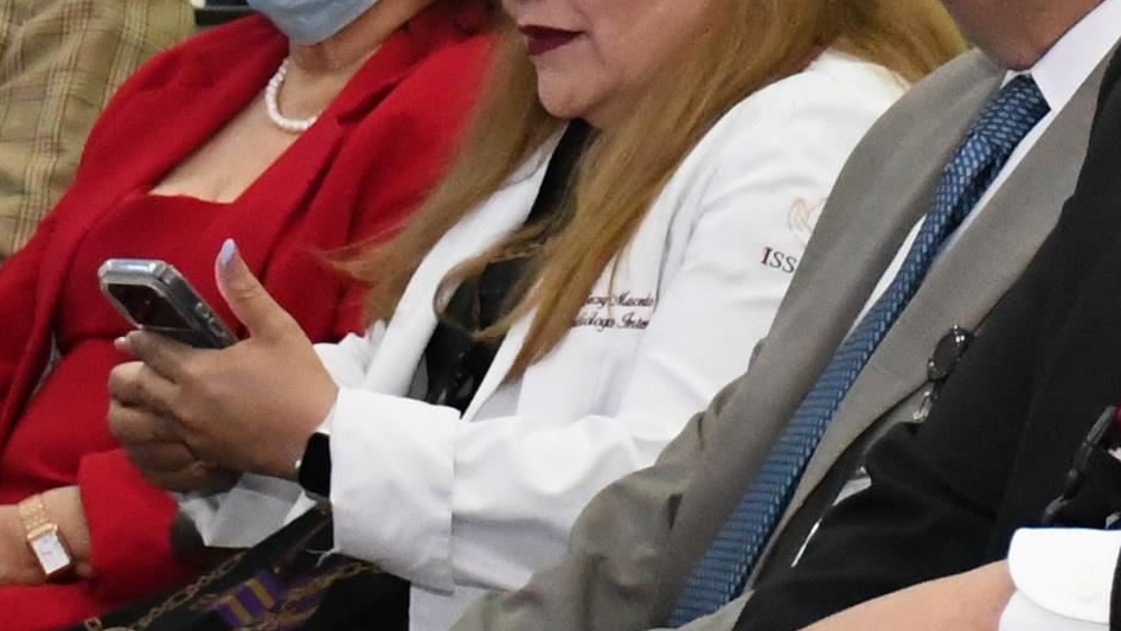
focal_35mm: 222
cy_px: -128
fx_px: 6598
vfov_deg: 5.4
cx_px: 950
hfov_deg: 9.7
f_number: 4
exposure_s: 1/160
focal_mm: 32
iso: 5000
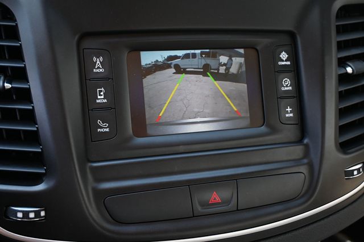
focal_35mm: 34
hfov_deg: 56.2
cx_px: 182
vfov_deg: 39.1
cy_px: 121
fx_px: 341
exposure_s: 1/125
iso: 720
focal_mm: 22.5
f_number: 4
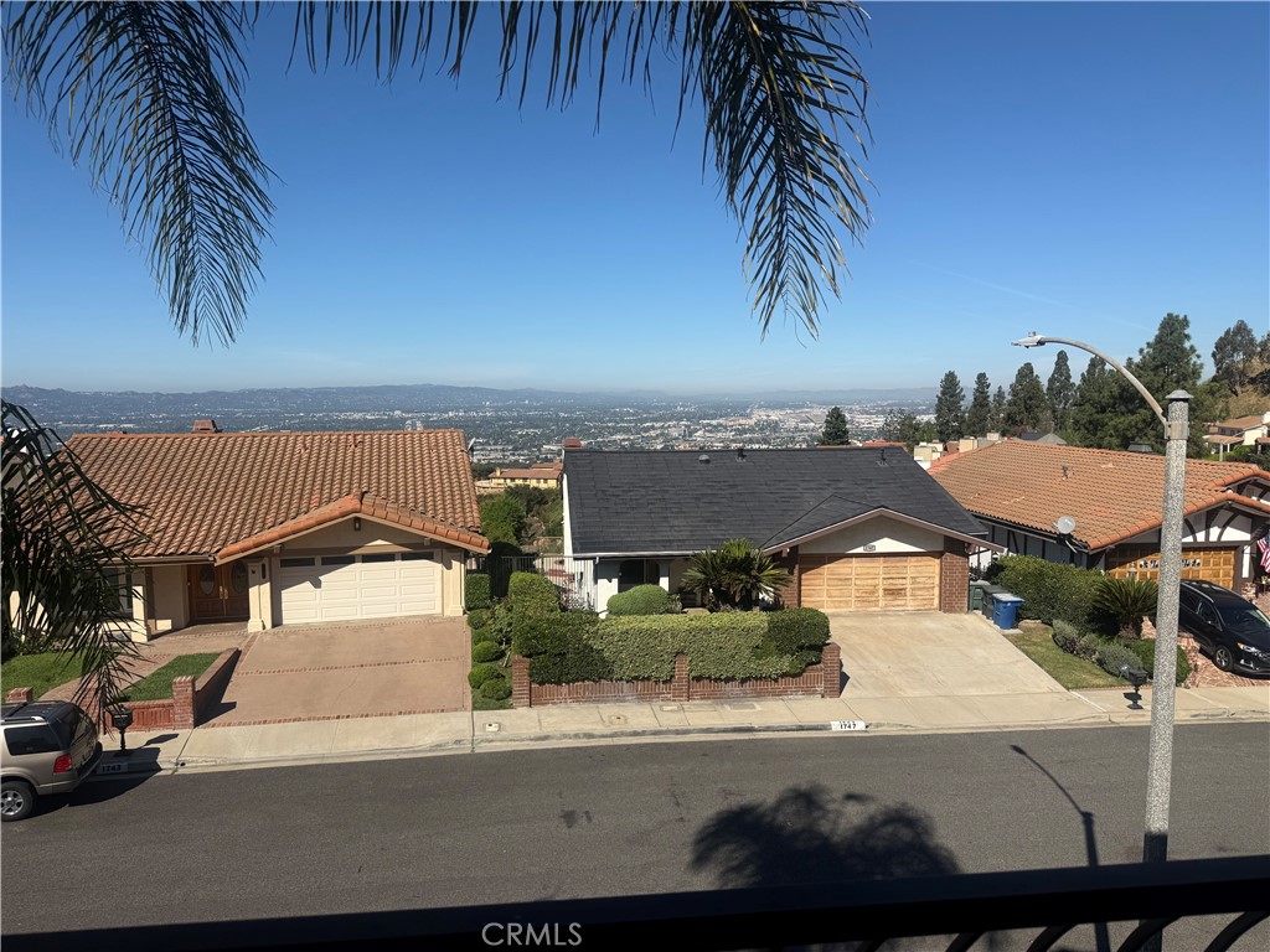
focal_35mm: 24
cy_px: 476
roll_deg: +0.2
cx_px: 635
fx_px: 881
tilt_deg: -4.8
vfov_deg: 56.8
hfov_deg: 71.6
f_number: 1.78
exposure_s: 1/7353
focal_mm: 6.76
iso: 80
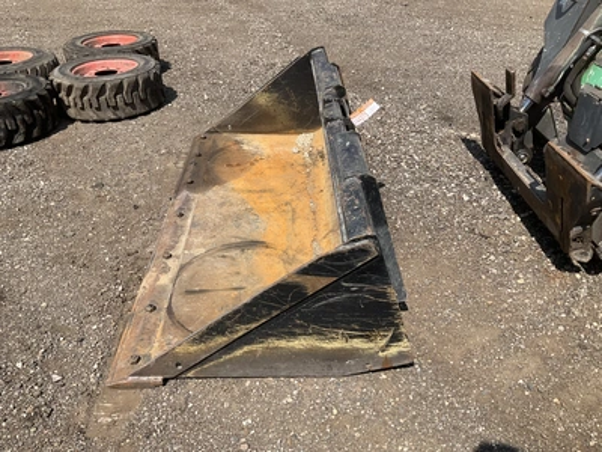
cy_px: 226
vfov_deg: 48.2
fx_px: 504
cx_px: 301
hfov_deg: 61.7
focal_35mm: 29
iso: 25
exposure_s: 1/1730
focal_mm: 3
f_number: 1.8
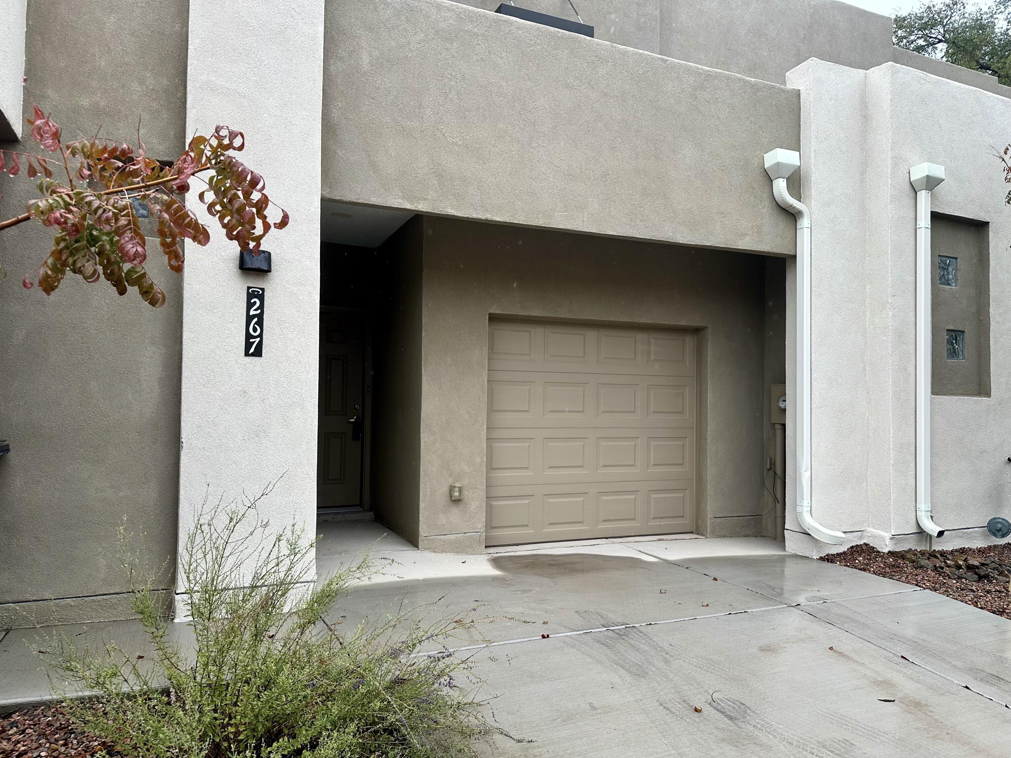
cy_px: 379
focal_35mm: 24
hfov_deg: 71.6
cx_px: 506
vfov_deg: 56.8
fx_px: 701
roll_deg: -0.8
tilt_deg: +2.0
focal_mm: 6.86
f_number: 1.78
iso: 80
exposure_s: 1/872
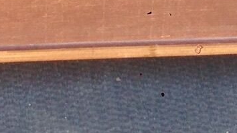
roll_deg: -1.0
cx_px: 100
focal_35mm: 208
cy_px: -309
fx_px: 1307
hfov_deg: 10.4
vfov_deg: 5.4
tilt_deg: -34.7
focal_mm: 4.12
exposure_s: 1/40
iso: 50
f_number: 2.4
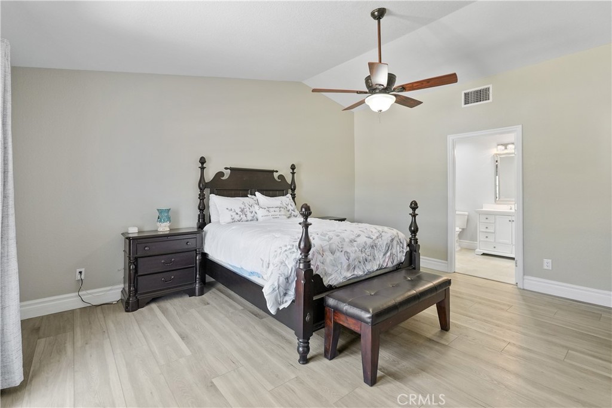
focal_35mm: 16
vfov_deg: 73.8
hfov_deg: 96.7
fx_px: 272
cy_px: 204
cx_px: 306
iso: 500
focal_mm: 16
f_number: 5.6
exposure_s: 1/15
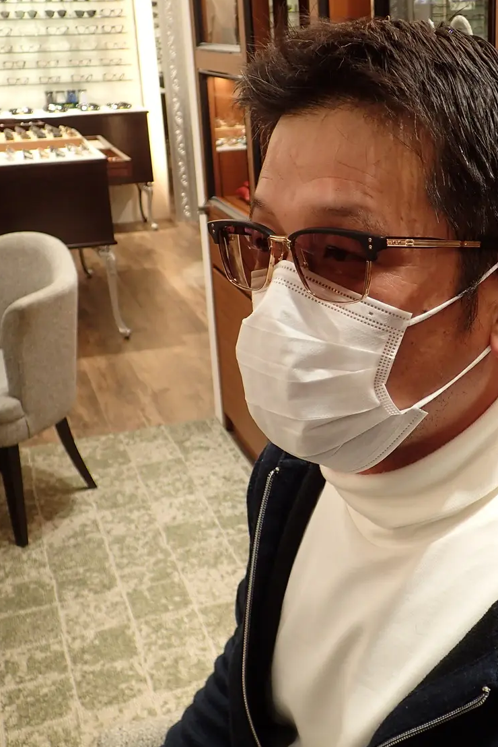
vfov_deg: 41.1
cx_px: 386
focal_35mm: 48
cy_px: 385
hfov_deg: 27.6
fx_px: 995
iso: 160
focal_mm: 5.87
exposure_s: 1/60
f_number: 2.4
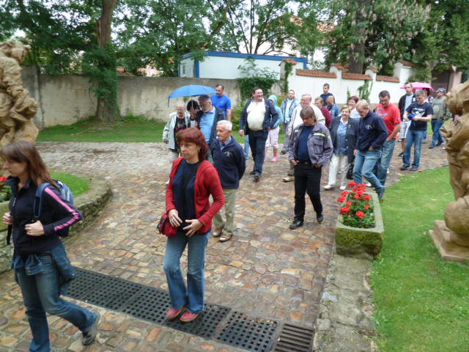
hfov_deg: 69.4
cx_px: 234
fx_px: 339
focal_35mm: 25
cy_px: 176
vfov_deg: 54.9
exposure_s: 1/40
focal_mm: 4.1
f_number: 3.3
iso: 80
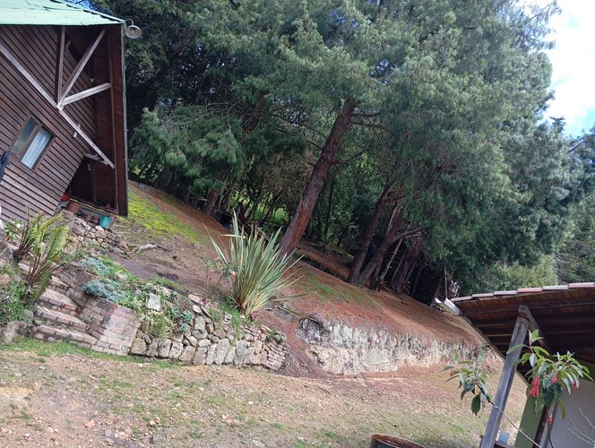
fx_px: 482
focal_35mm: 28
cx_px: 298
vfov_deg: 49.9
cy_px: 224
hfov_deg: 63.4
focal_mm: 4.22
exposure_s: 1/136
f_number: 1.8
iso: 113
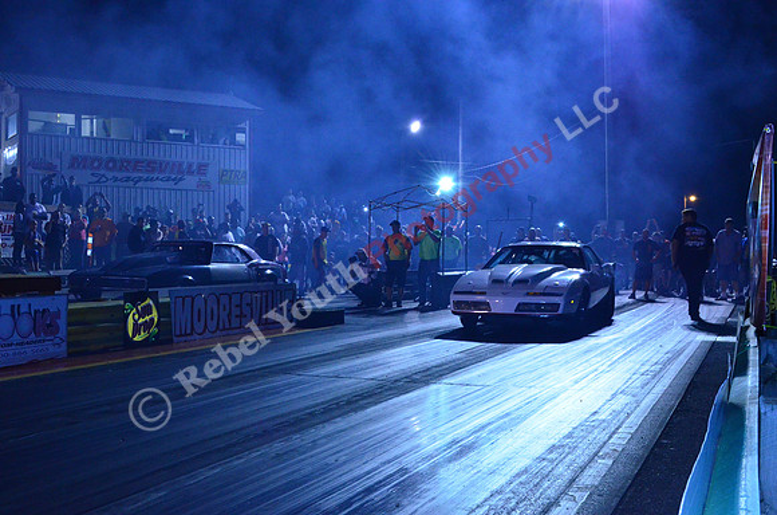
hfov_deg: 46.5
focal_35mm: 42
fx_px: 905
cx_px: 388
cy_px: 258
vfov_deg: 31.7
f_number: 10
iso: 4000
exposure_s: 1/40
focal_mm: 28
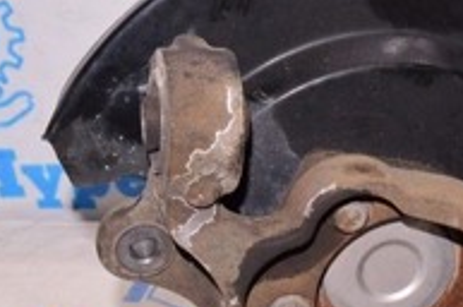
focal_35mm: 125
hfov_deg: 15.1
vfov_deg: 11.0
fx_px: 1601
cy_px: 162
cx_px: 715
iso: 1600
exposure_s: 1/160
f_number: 8
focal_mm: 25
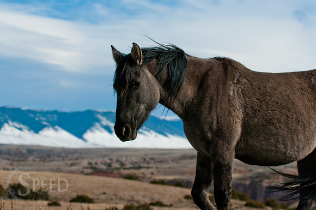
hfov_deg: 19.5
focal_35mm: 105
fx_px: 920
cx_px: 158
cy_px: 105
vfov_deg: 13.0
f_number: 4.5
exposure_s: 1/2000
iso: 200
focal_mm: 70
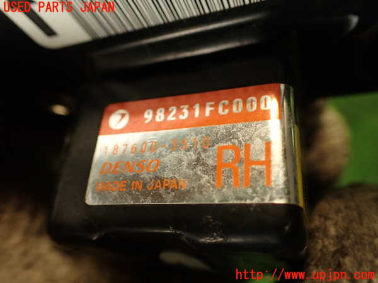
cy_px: 142
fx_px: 328
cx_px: 189
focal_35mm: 30
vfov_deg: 46.8
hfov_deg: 60.0
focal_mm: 5.4
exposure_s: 1/30
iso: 200
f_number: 2.3
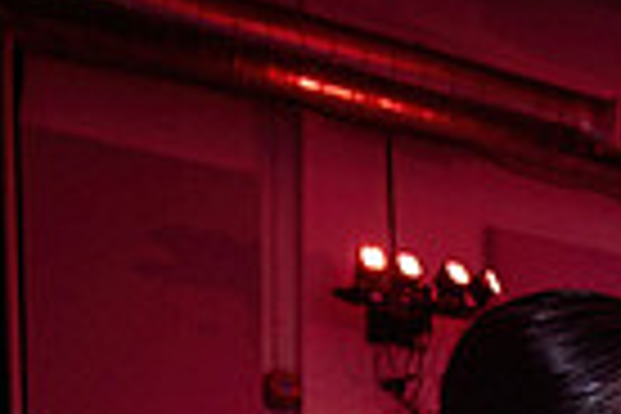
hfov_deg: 18.7
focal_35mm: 101
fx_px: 1742
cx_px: 819
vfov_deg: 12.0
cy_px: 848
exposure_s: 1/60
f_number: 3.5
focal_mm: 24
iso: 800
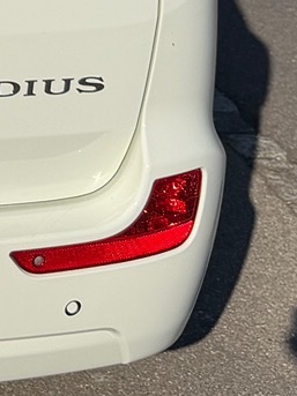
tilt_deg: -10.8
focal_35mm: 141
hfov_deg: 9.3
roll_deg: -1.1
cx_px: -425
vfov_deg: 13.3
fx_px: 1614
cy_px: -179
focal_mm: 6.76
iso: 80
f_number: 1.78
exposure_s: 1/11905
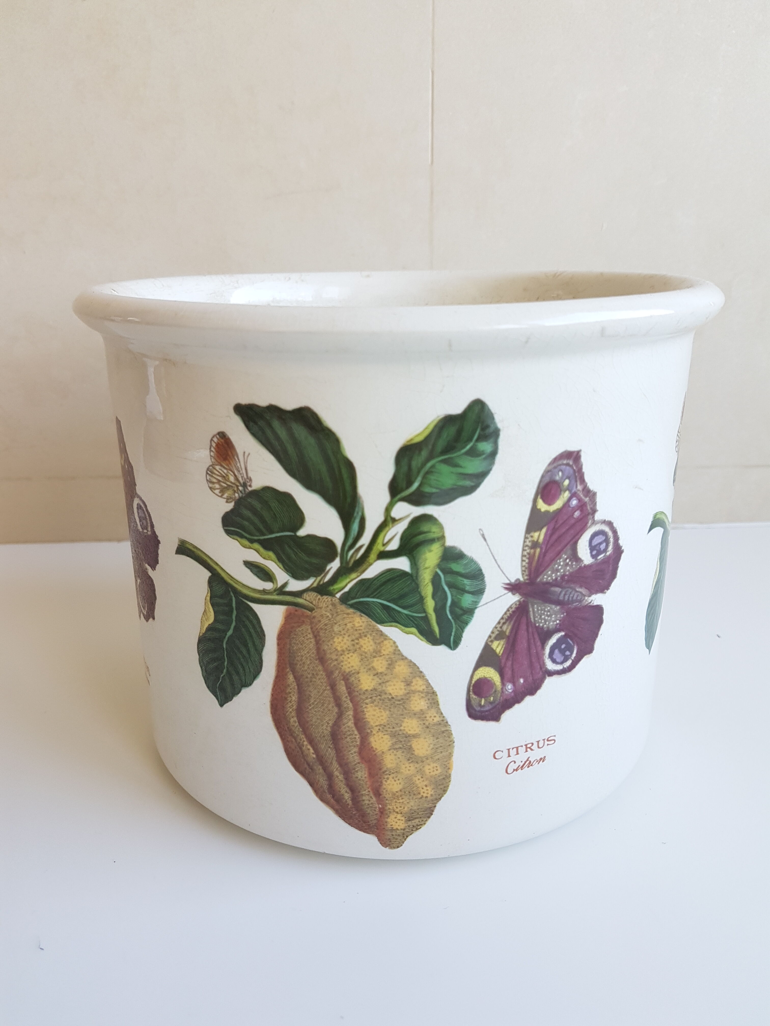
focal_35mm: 26
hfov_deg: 53.1
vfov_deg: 67.3
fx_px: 771
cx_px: 385
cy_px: 513
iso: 64
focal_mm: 4.2
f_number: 1.7
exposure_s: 1/100
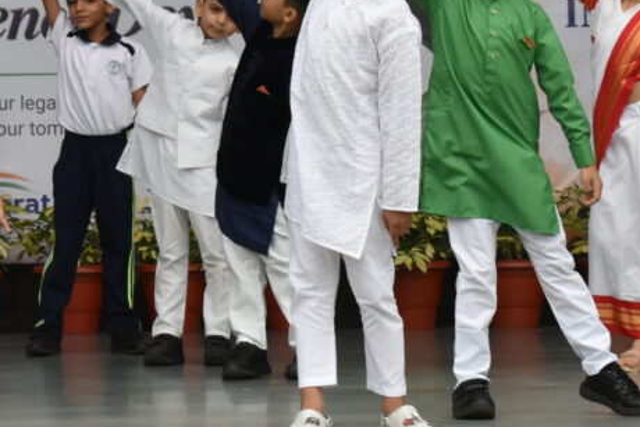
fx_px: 3829
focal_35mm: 215
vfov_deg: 6.4
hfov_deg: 9.6
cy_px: 17
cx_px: 312
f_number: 5.6
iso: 800
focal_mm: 55
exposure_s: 1/500
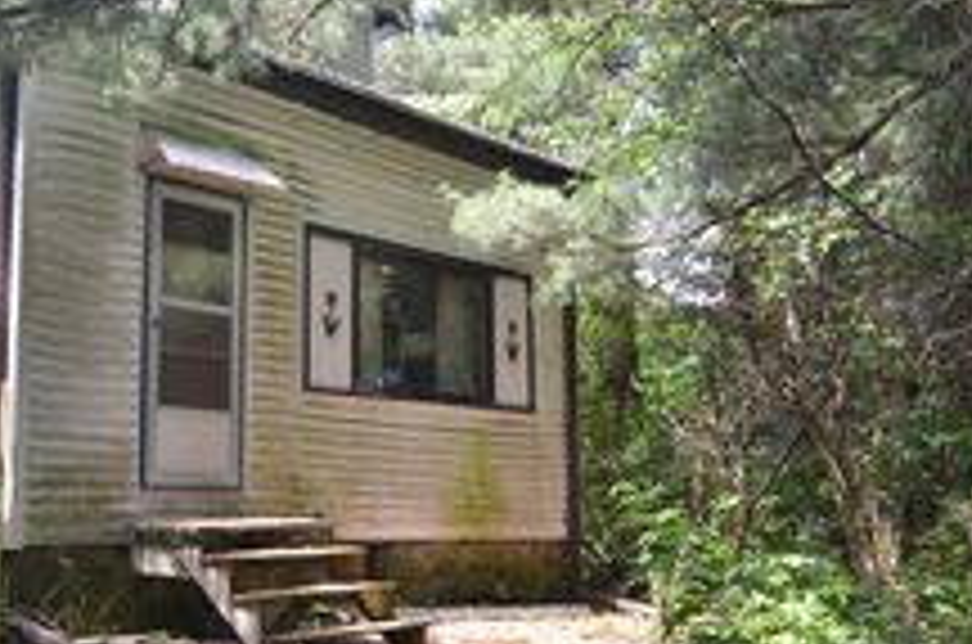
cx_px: 356
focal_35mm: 45
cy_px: 363
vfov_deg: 29.6
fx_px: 1217
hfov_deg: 43.2
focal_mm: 13
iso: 280
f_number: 5.6
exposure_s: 1/125
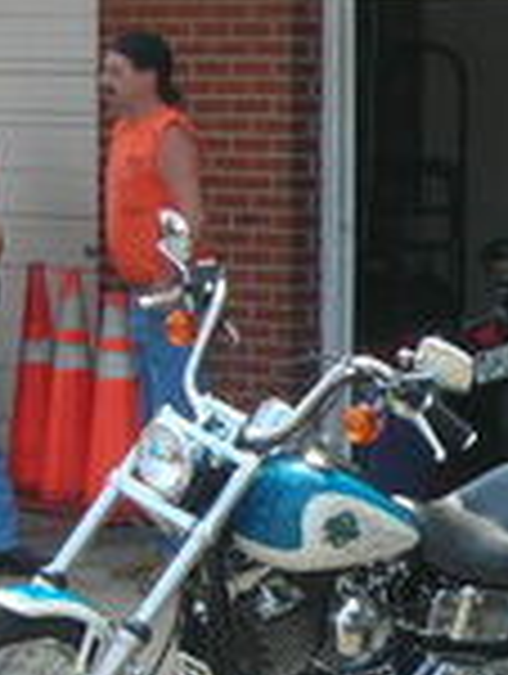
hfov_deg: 7.2
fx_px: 4000
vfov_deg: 9.6
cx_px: 665
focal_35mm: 205
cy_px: 554
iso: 50
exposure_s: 1/124
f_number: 4.2
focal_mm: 12.7
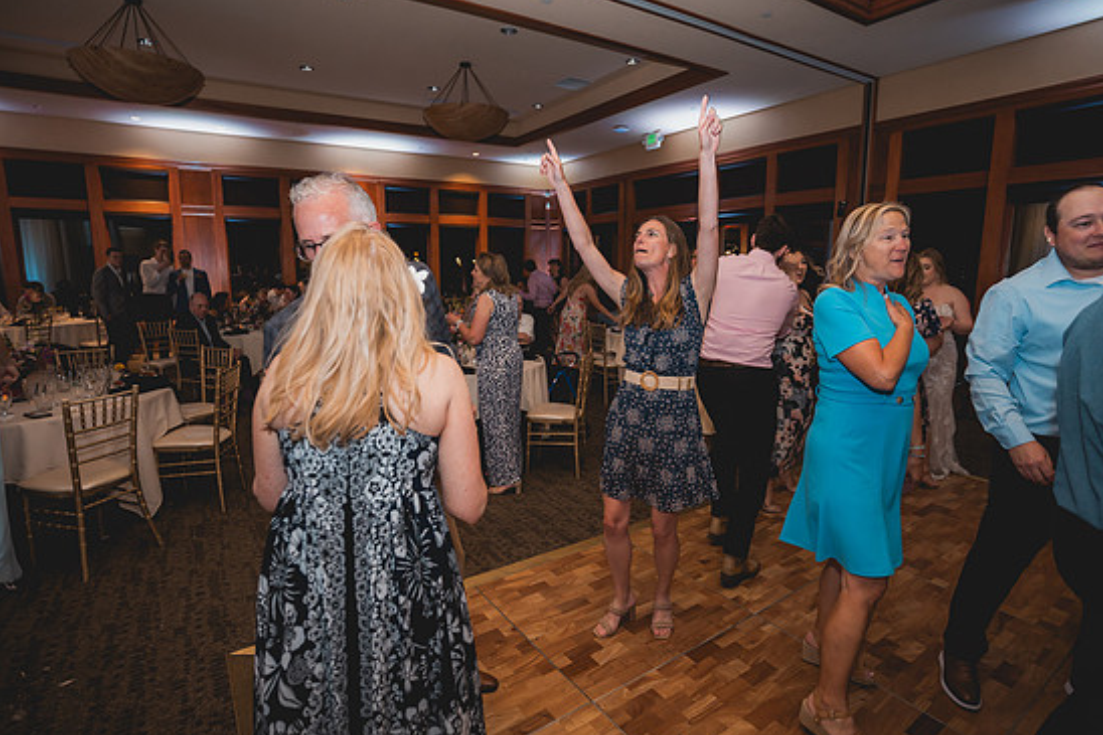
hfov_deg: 90.0
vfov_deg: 67.3
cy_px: 363
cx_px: 566
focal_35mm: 18
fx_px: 551
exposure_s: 1/60
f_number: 2.8
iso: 1000
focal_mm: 17
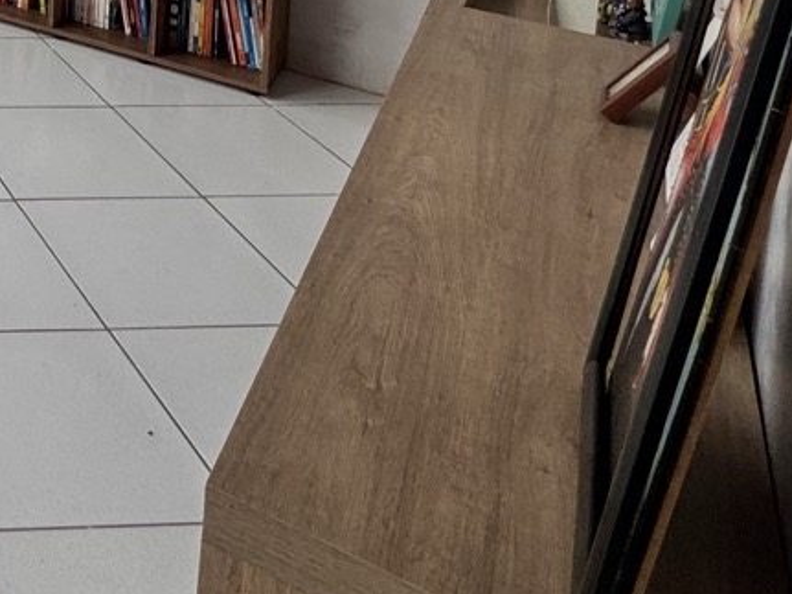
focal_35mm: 52
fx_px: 1189
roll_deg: -2.1
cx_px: -368
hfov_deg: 27.1
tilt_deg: -5.6
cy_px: -346
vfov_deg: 22.1
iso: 50
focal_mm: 2.22
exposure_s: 1/226
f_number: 2.2
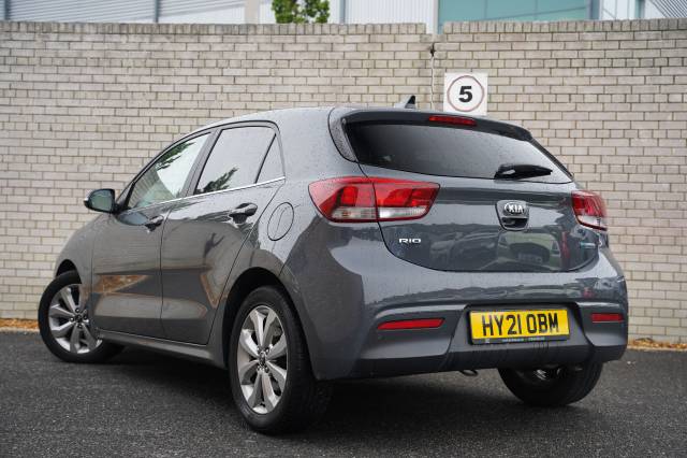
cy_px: 229
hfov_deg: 40.0
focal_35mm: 50
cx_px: 344
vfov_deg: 27.2
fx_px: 944
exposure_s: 1/160
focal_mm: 49.5
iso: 400
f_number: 4
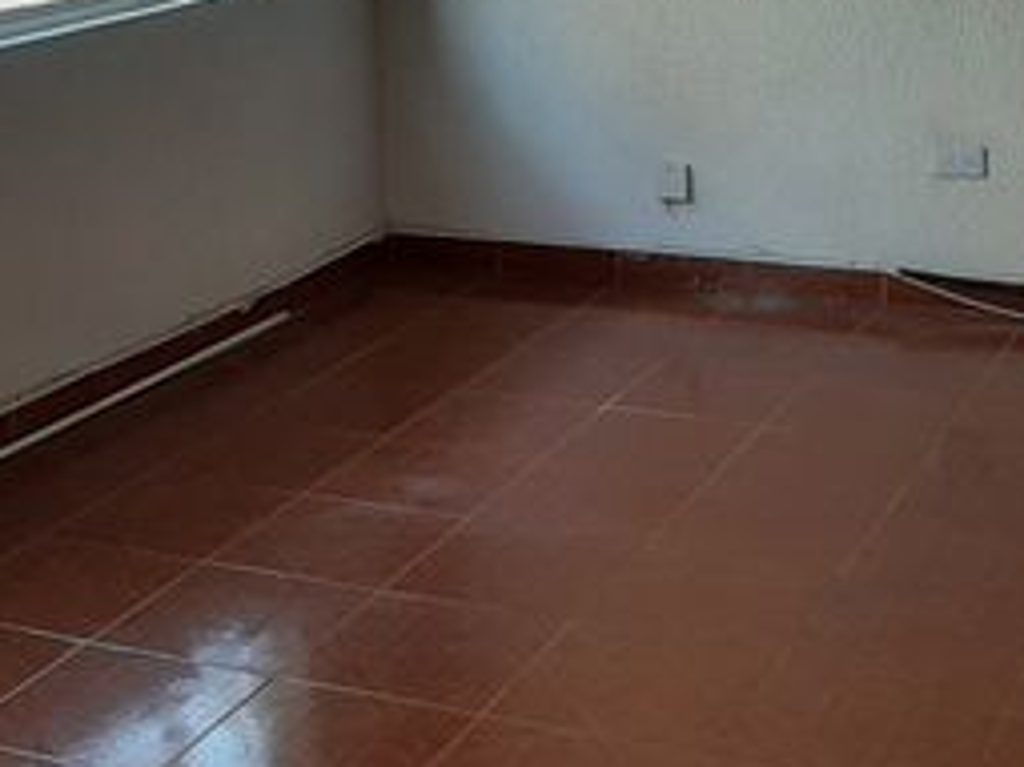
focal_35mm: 68
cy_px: 108
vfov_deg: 21.2
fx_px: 2011
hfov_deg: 28.5
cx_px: 428
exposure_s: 1/120
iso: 50
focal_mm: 3.93
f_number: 1.7
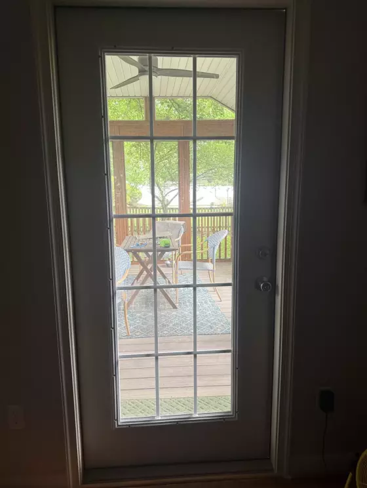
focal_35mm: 24
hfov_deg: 56.9
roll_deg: +0.4
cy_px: 244
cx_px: 184
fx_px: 338
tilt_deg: -9.7
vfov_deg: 71.5
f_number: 1.78
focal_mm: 6.76
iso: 250
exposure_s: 1/60
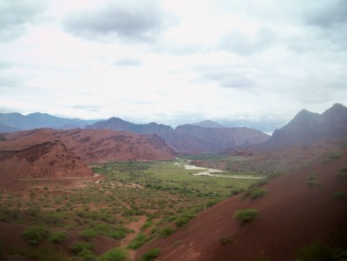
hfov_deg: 52.6
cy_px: 130
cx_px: 174
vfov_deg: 40.7
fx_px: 351
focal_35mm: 35
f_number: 3.1
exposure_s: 1/500
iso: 64
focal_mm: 6.3
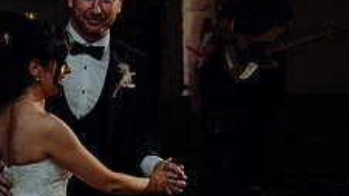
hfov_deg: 20.1
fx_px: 971
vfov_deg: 11.4
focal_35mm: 105
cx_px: 65
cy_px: 184
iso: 2500
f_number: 3.5
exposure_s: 1/160
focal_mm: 39
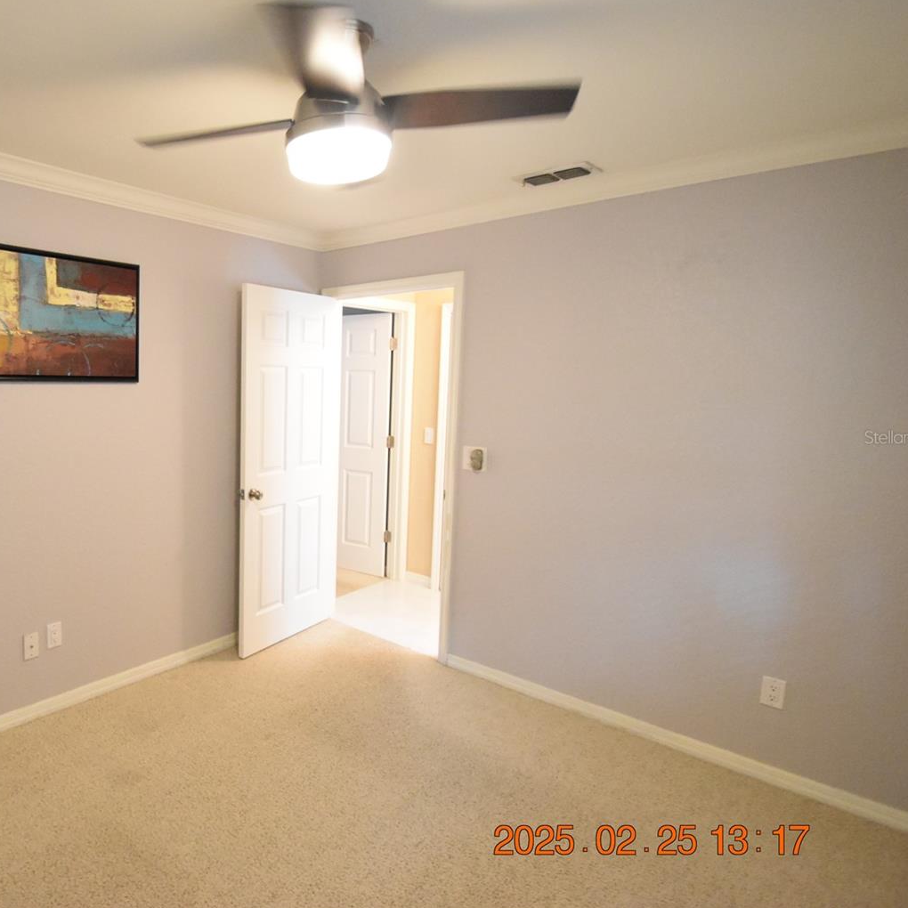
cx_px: 231
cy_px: 437
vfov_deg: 74.8
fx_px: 594
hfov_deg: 70.0
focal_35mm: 20
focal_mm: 10
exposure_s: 1/60
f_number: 3.5
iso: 4500
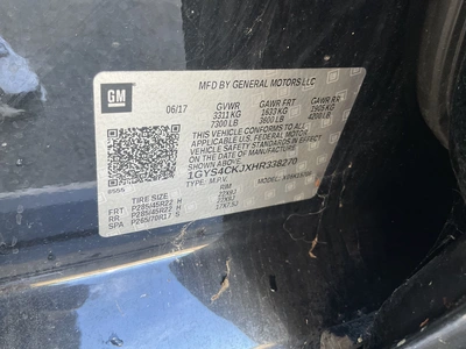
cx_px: 233
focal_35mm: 29
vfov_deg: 48.2
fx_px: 390
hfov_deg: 61.7
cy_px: 174
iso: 80
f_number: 1.8
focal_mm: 3
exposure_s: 1/60
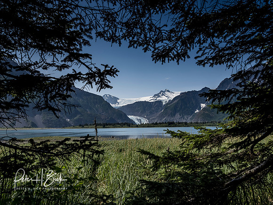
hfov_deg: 63.4
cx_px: 136
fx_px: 221
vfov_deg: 49.7
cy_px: 102
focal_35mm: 28
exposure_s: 1/1000
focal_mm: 14
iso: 400
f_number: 8
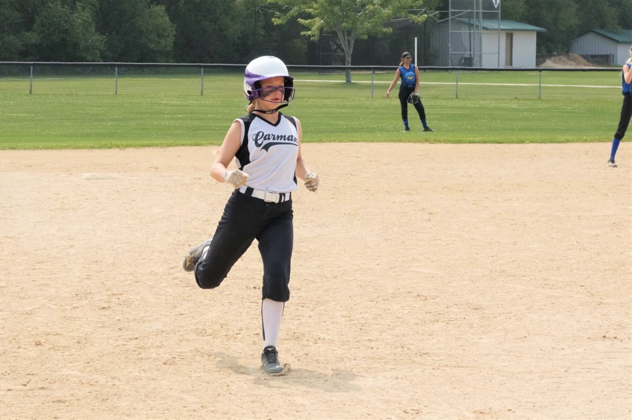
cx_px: 316
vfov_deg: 16.5
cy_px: 210
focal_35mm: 82
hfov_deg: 24.6
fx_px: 1447
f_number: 9
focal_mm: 55
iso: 800
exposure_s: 1/1600
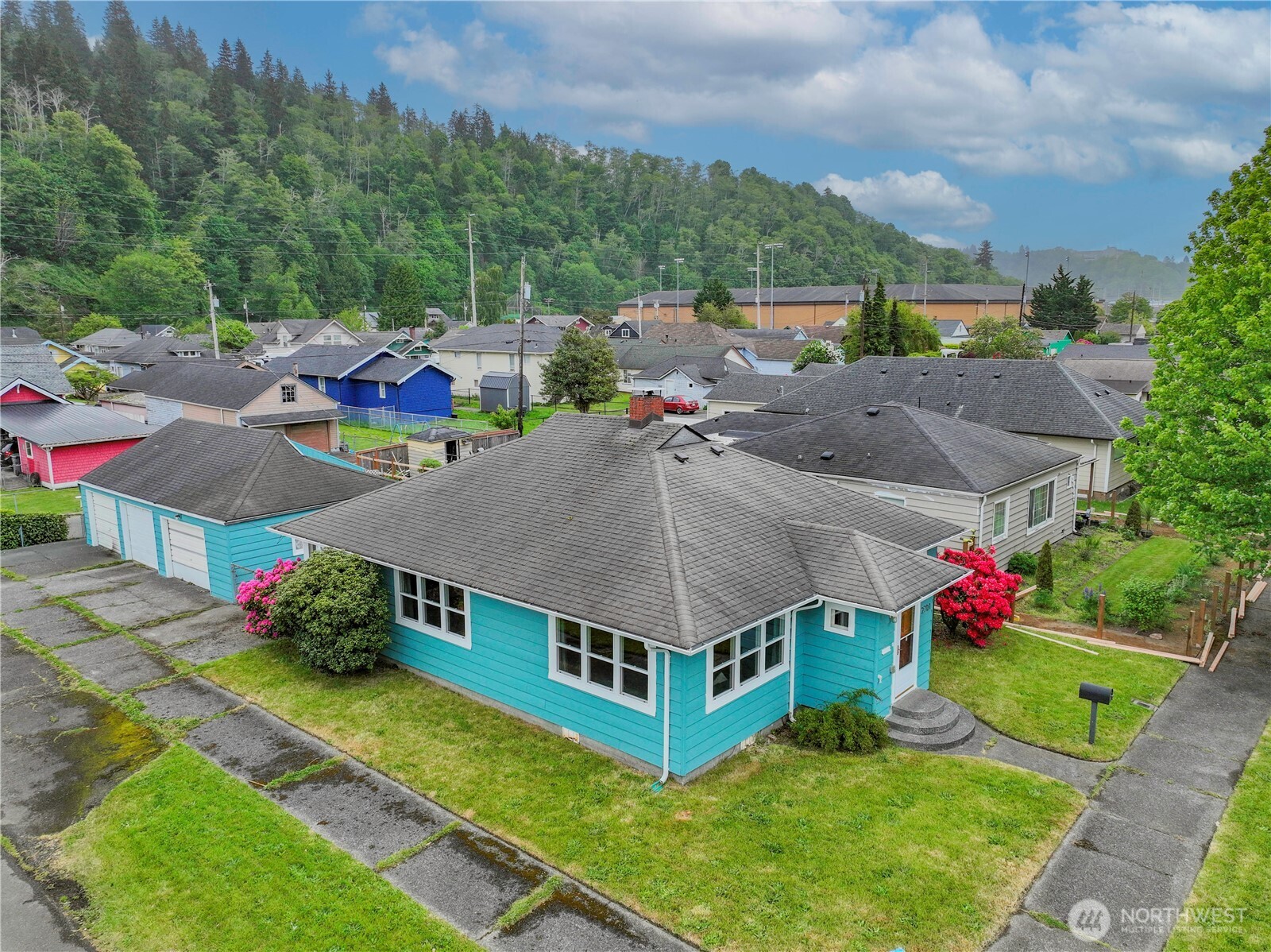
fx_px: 881
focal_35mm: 24
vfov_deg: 56.8
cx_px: 636
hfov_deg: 71.6
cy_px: 476
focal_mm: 12.29
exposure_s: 1/800
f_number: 2.8
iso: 210
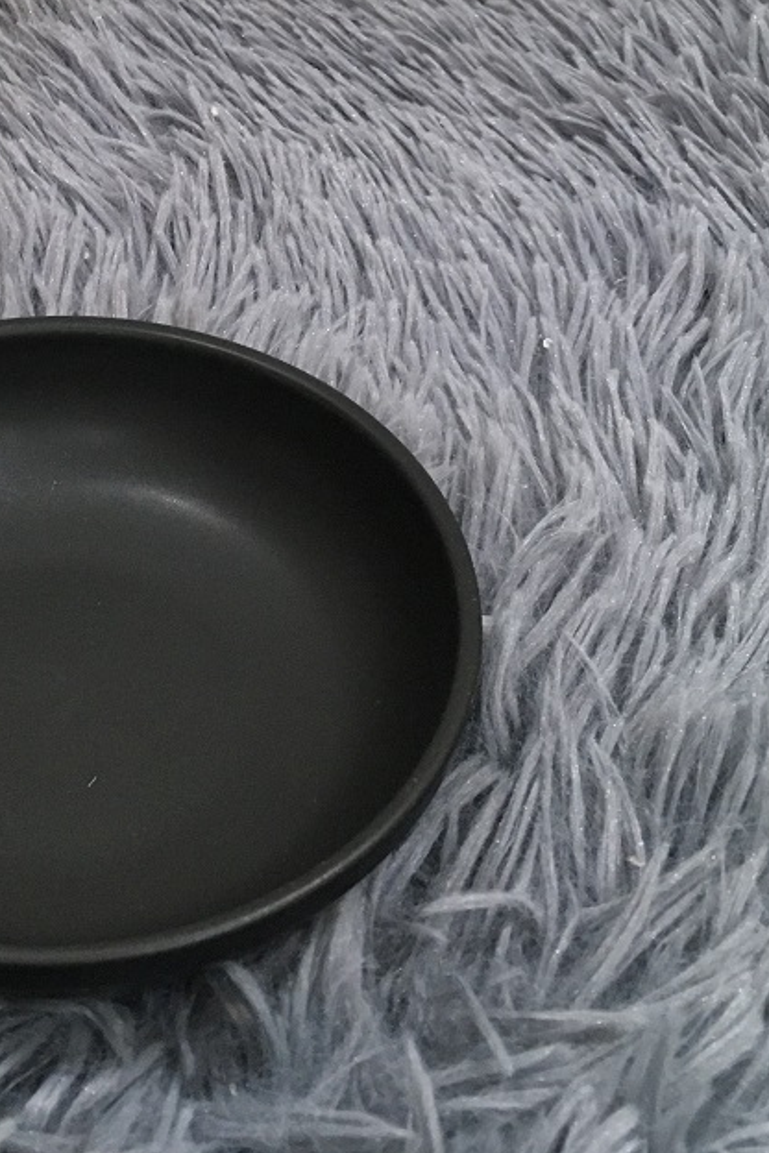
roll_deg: -1.0
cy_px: 238
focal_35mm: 58
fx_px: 1858
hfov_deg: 22.9
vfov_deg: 33.5
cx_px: 113
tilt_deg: -37.2
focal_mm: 4.15
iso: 160
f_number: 2.2
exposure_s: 1/33
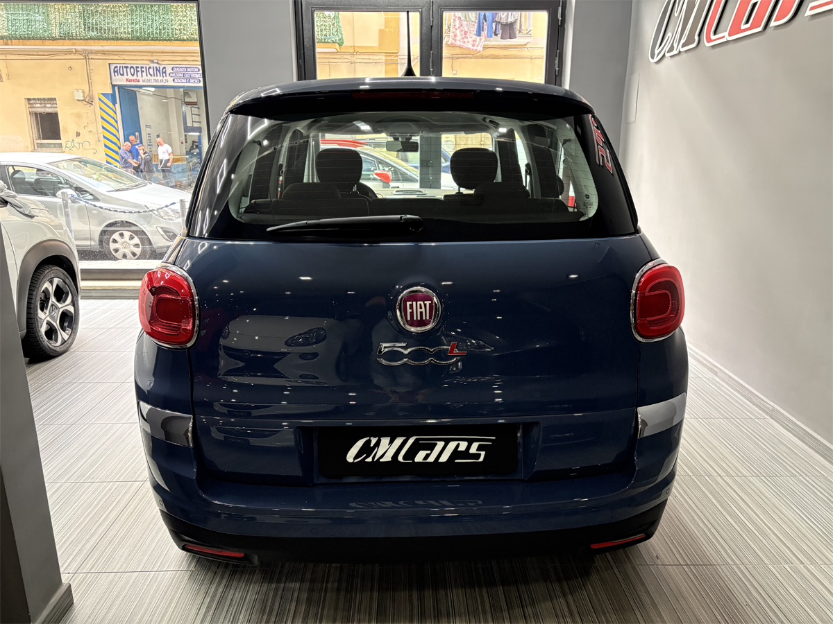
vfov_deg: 53.1
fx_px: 626
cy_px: 312
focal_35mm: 26
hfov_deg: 67.3
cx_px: 416
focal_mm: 5.96
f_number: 1.6
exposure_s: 1/104
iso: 125
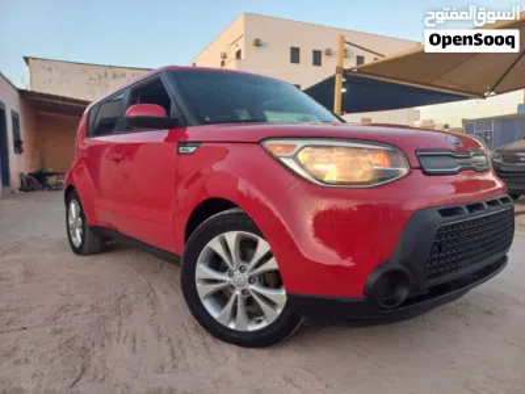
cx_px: 262
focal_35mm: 25
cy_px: 197
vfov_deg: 54.9
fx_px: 379
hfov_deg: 69.4
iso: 40
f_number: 1.8
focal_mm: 4.6
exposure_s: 1/50
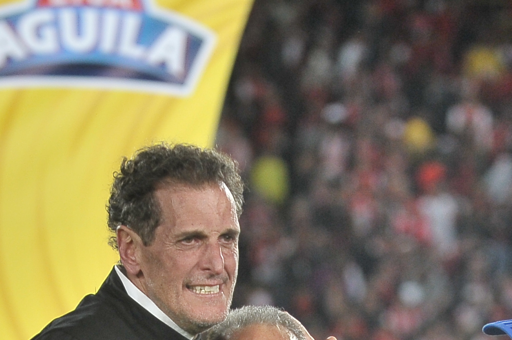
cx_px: 344
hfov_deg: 4.2
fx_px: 6991
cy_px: 629
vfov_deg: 2.8
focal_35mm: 492
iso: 1250
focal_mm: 130
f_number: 3.5
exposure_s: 1/800
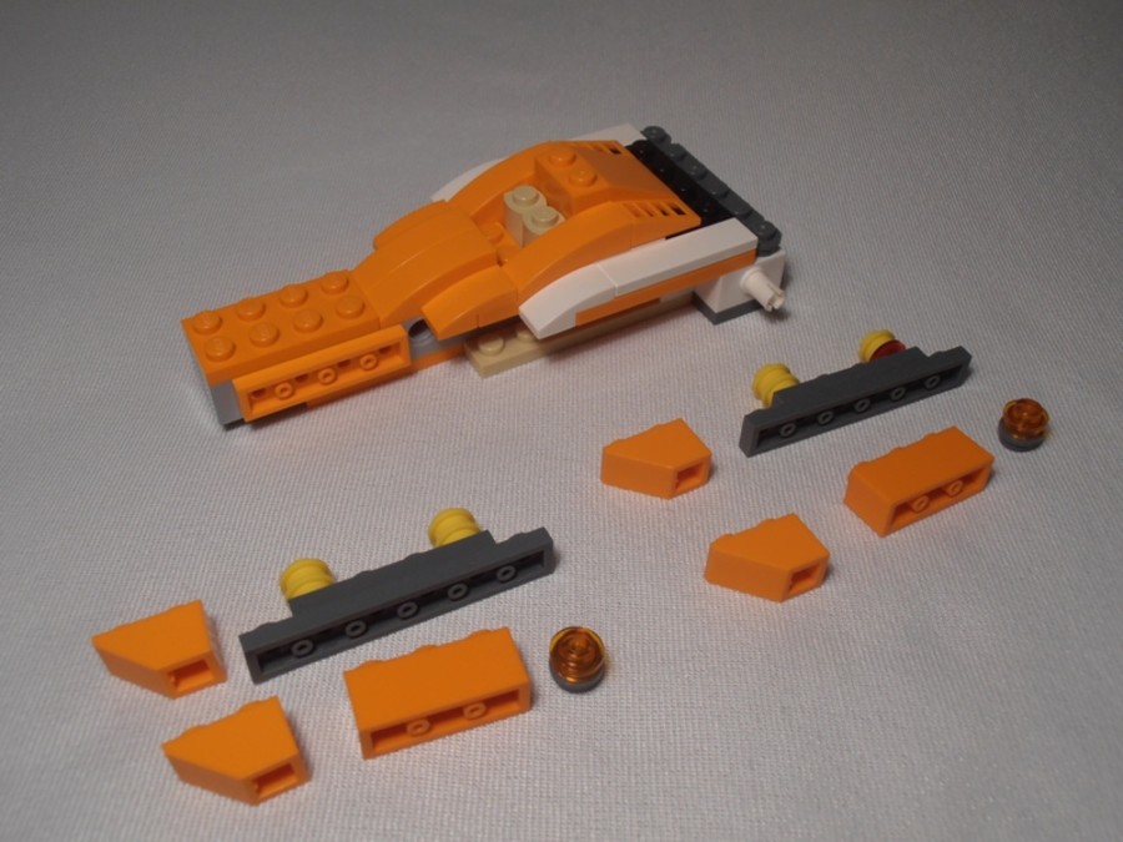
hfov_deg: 50.1
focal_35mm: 37
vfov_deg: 38.7
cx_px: 562
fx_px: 1200
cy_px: 421
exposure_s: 1/60
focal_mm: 6.61
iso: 80
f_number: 3.9
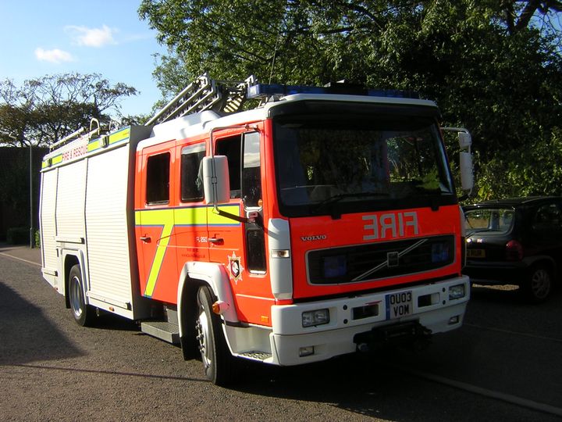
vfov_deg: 36.0
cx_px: 281
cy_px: 211
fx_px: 649
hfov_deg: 46.8
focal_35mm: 40
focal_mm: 5.2
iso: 100
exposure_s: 1/251
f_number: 5.4
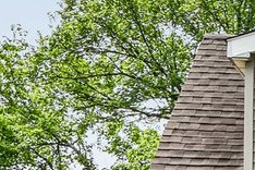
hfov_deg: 9.0
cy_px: 236
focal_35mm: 208
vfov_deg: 6.5
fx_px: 1473
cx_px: 592
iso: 500
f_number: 8
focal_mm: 20
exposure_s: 1/640
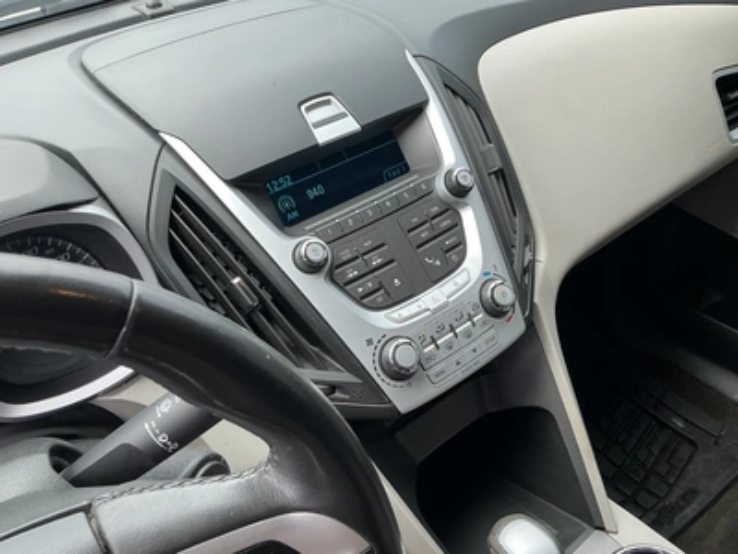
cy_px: 277
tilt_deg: -37.8
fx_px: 597
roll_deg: +5.2
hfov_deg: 63.4
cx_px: 369
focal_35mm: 28
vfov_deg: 49.7
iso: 20
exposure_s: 1/173
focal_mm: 3
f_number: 1.8
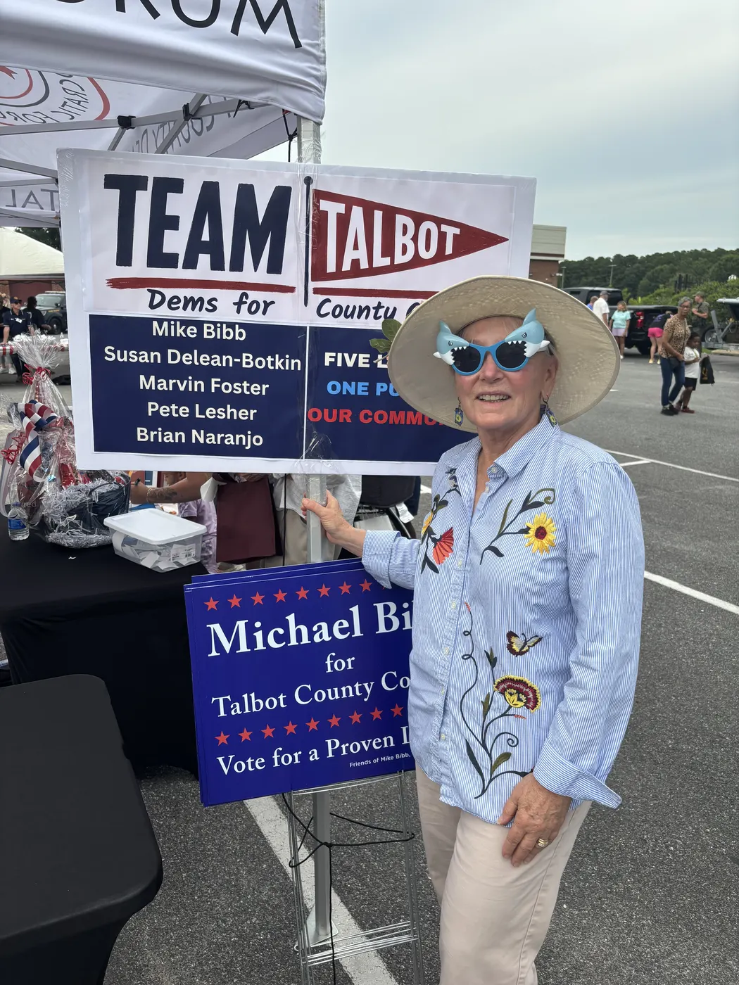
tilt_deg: -15.6
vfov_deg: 67.3
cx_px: 370
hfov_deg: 53.1
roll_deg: -1.5
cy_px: 492
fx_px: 740
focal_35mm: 26
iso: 50
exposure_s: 1/666
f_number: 1.6
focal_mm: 5.96
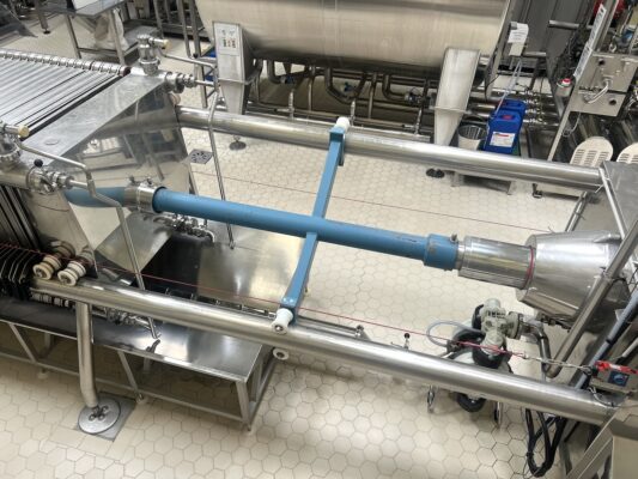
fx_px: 479
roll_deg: -1.0
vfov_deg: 53.1
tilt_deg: -40.8
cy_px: 240
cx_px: 319
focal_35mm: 26
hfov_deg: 67.3
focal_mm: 5.7
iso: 100
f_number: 1.5
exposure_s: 1/121
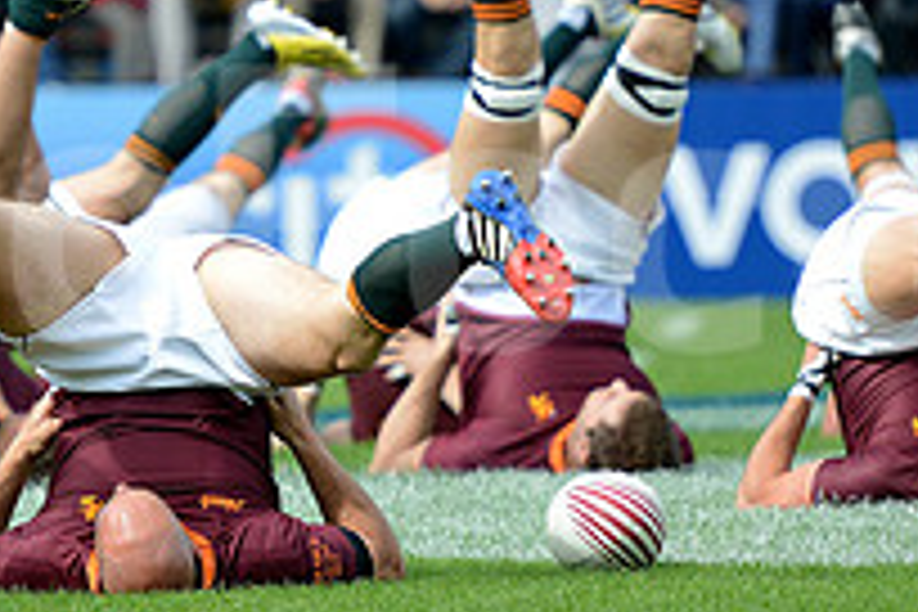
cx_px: 22
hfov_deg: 3.8
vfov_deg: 2.6
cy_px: 200
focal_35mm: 539
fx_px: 13743
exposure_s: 1/1250
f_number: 2.8
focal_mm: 190
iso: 250
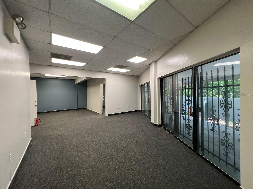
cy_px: 94
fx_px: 95
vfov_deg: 89.9
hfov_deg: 106.2
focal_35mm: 13
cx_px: 126
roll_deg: +1.3
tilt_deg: -0.8
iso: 200
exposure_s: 1/120
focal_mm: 1.57
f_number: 1.8
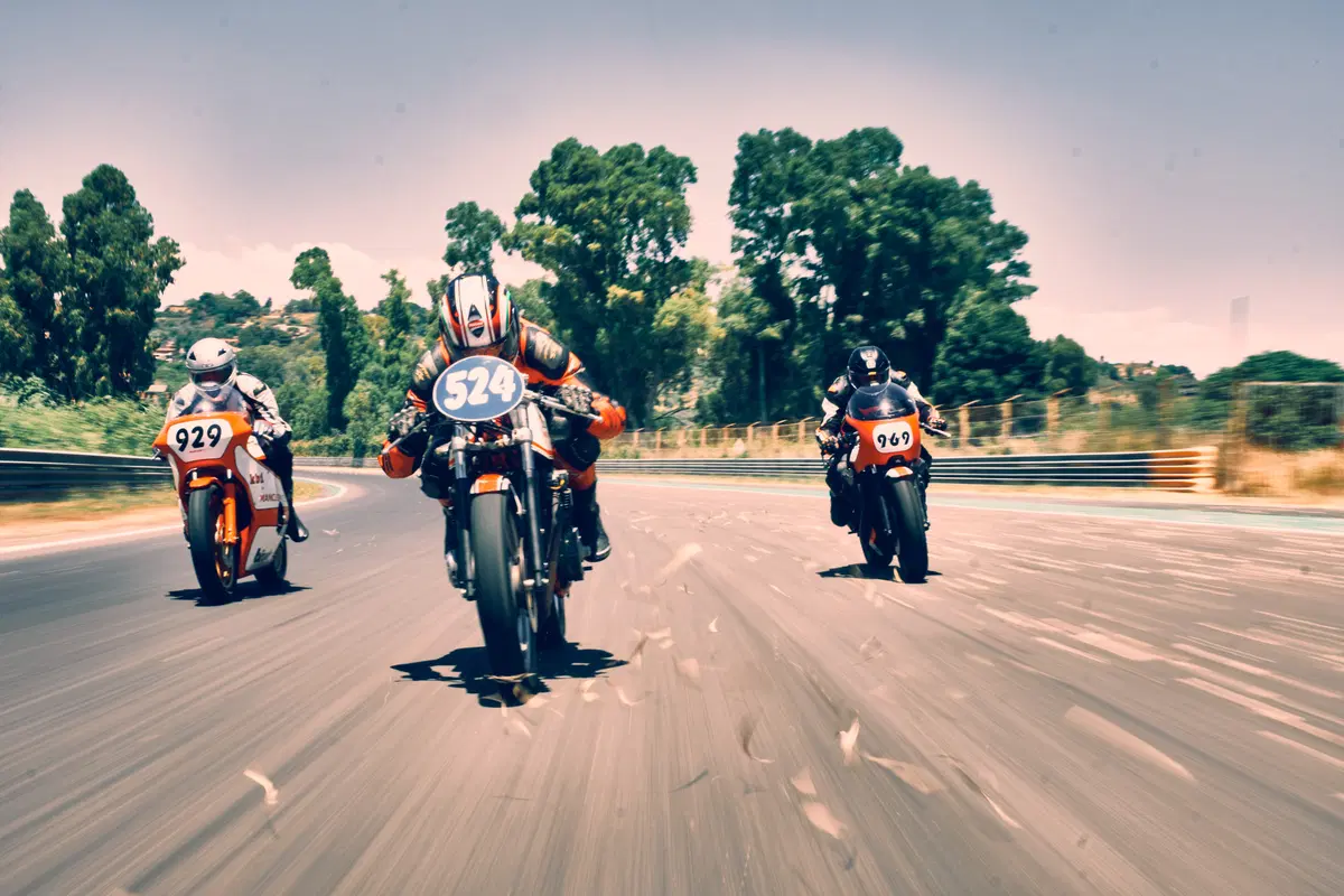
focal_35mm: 44
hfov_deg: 44.5
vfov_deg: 30.5
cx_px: 672
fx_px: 1643
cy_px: 448
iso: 200
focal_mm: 29.2
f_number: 22
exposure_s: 1/25
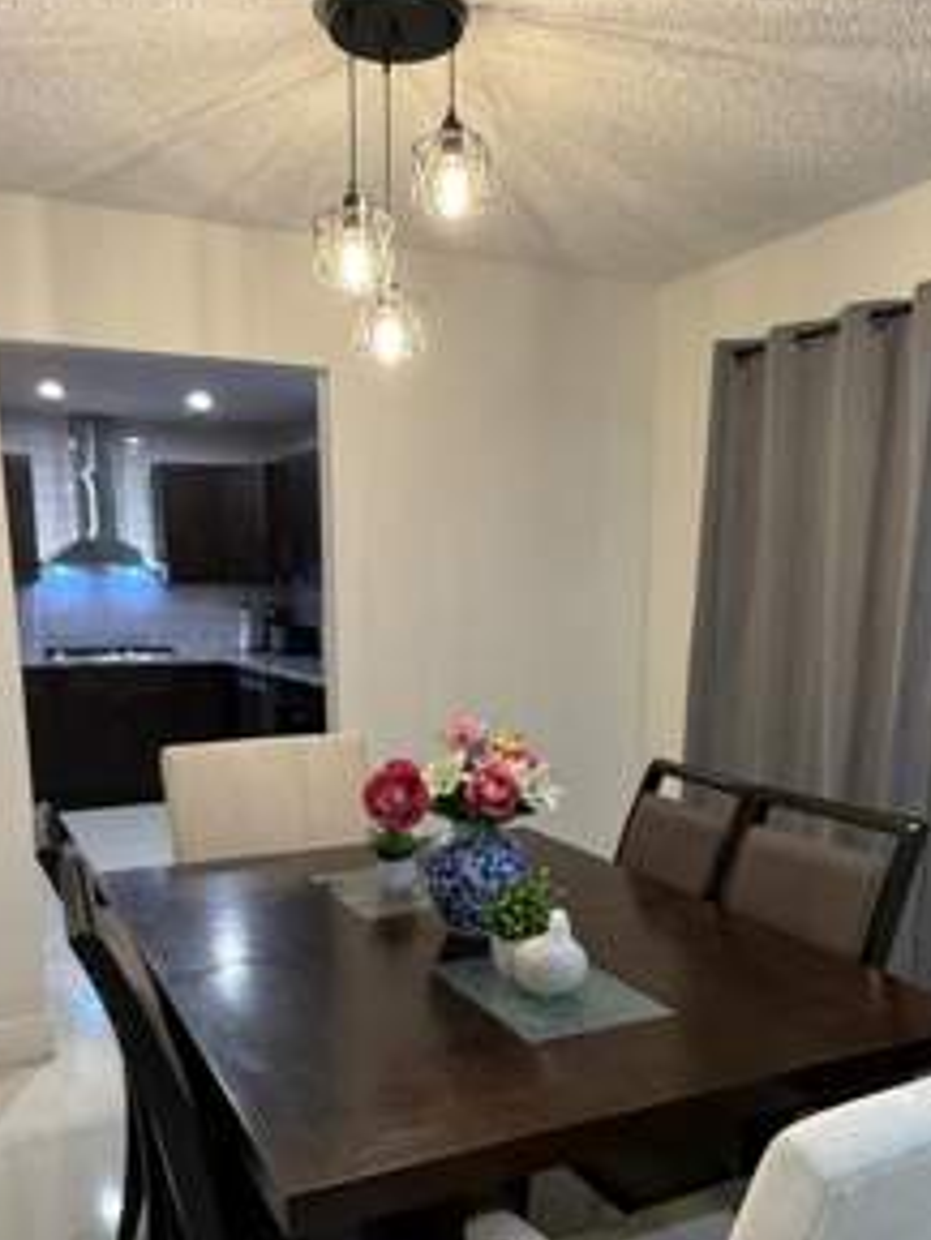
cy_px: 832
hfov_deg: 45.5
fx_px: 1111
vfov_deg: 57.0
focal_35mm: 31
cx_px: 481
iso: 250
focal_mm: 2.22
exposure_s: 1/60
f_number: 2.2
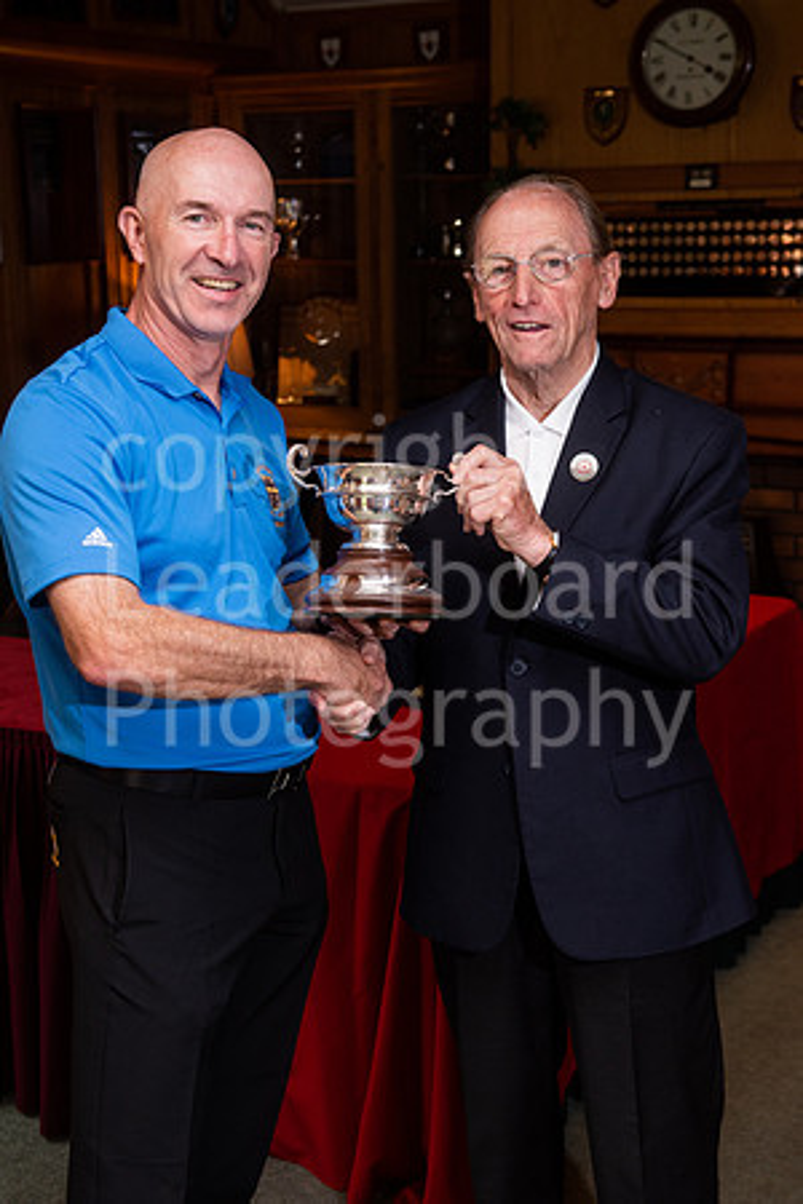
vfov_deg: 35.6
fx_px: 1874
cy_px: 602
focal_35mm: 56
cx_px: 402
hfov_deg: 24.2
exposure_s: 1/100
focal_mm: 56
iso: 640
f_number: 6.3
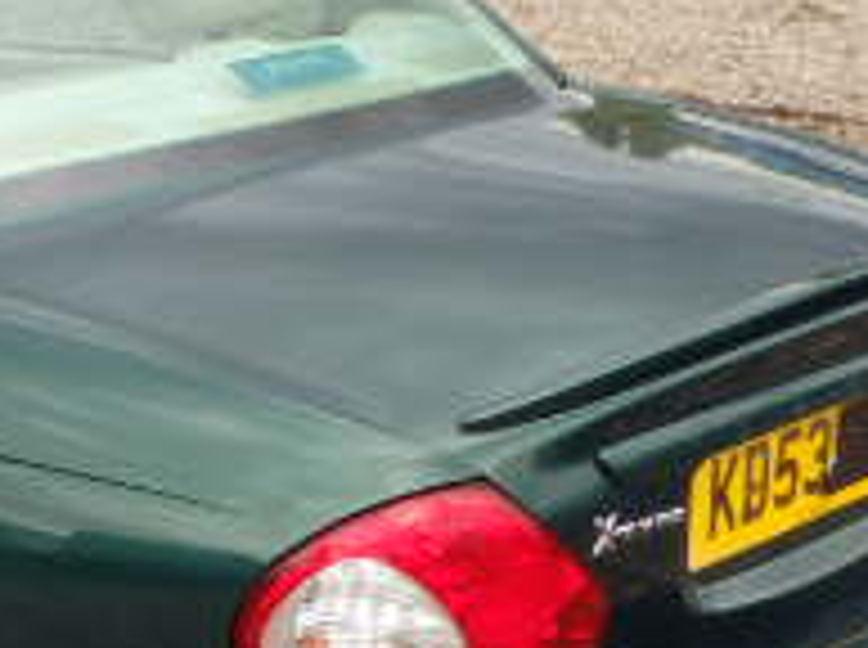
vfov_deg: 12.8
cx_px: -234
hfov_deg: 16.6
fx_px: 2828
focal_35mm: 113
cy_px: 747
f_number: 4.4
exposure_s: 1/250
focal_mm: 6.1
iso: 125
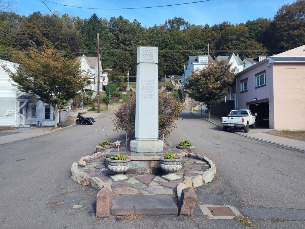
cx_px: 152
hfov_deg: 73.9
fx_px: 203
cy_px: 114
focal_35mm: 23
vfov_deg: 58.9
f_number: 1.8
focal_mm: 5.56
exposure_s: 1/775
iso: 100
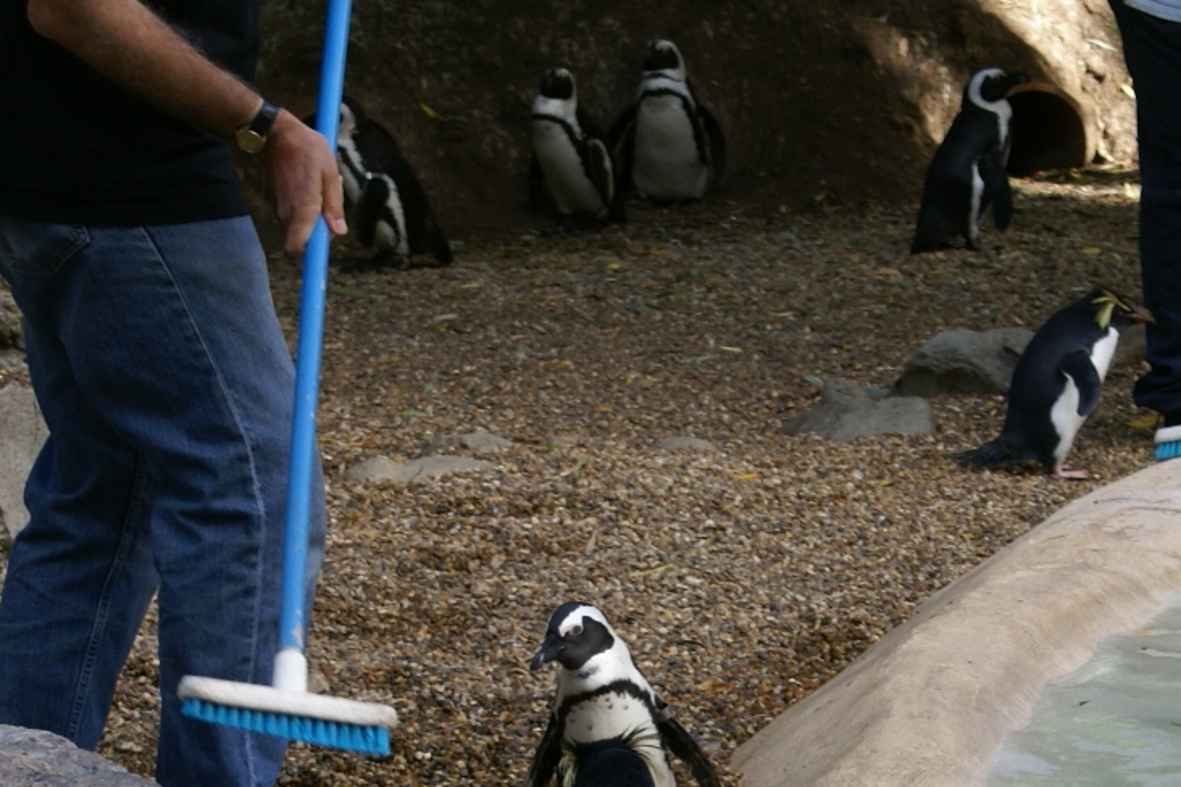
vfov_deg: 5.8
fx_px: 7742
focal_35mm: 236
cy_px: 805
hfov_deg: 8.7
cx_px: 747
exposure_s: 1/125
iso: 100
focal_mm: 60
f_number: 6.3
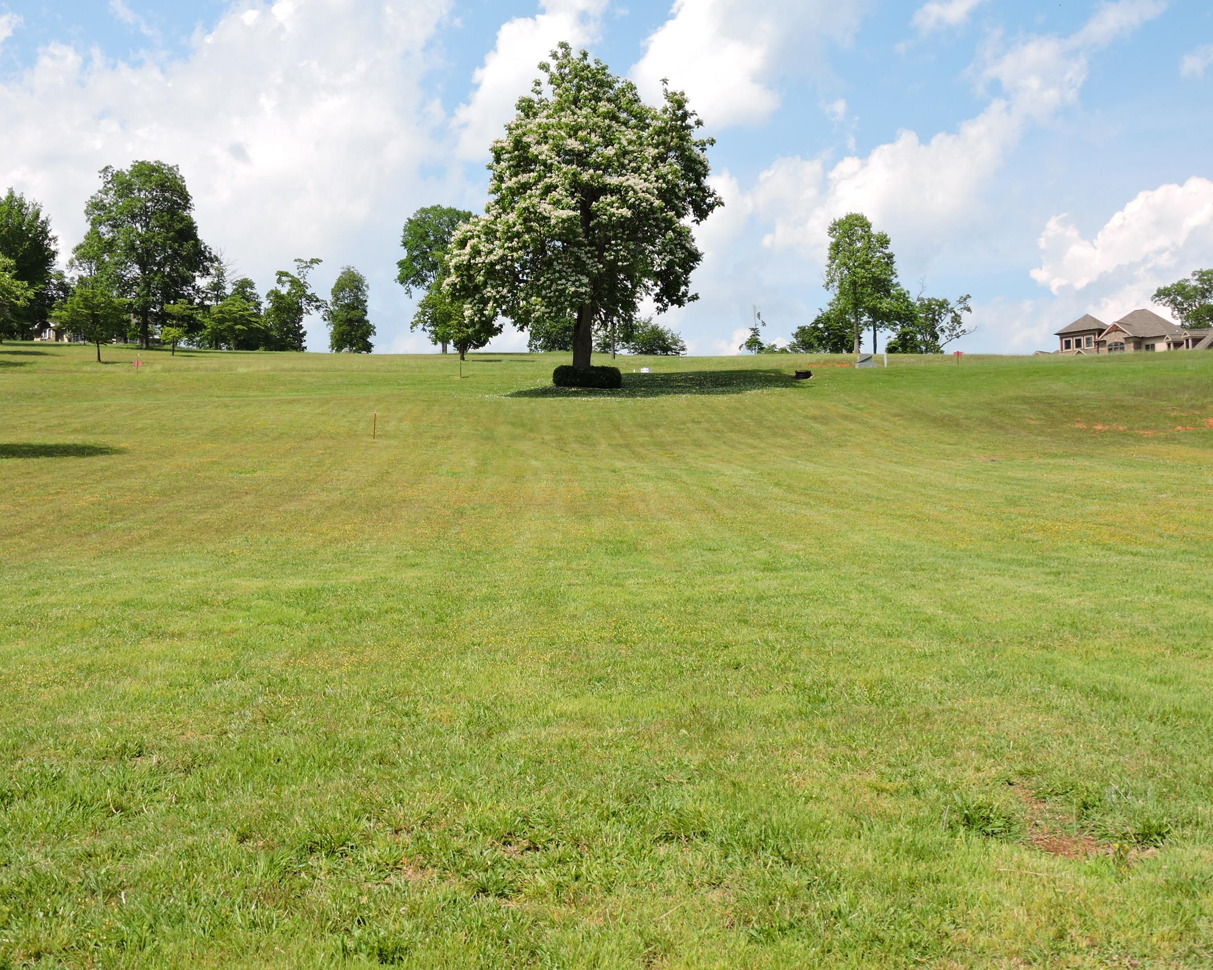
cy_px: 487
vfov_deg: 35.7
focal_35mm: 42
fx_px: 1508
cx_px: 578
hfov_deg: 43.8
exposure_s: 1/800
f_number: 3.8
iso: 100
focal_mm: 7.2
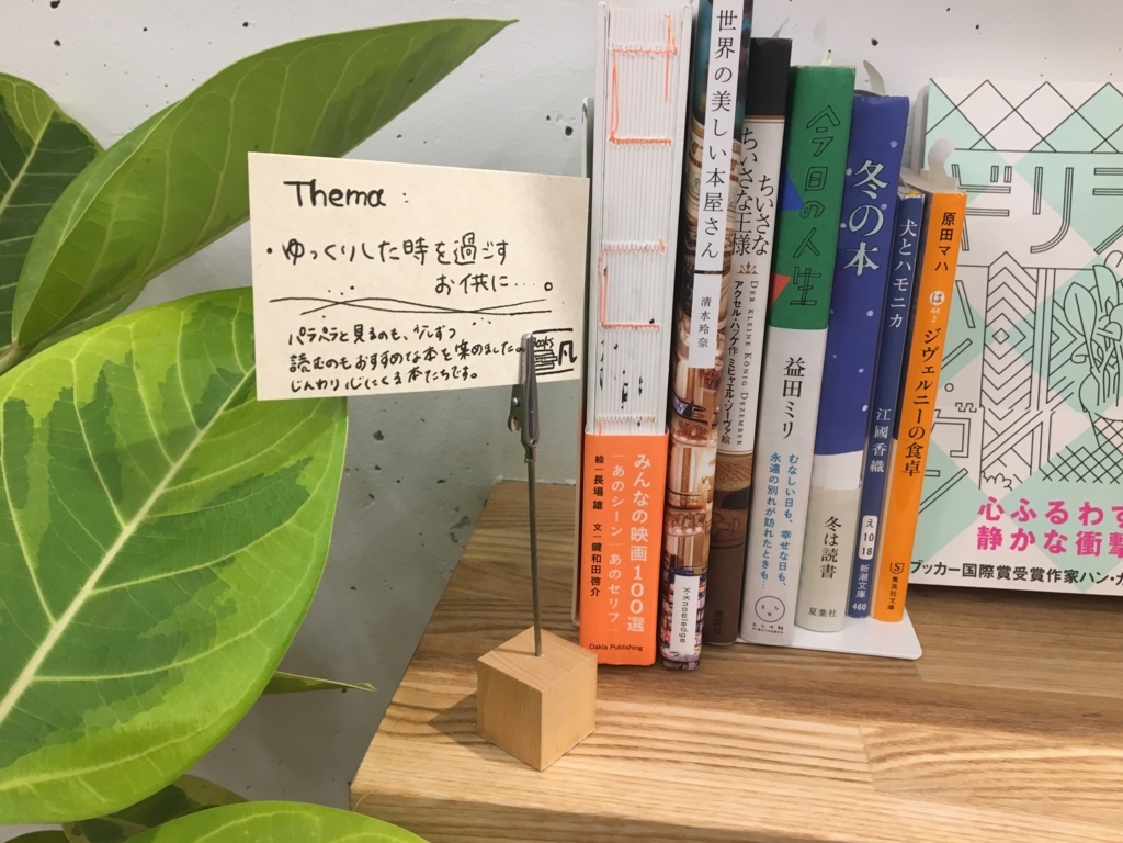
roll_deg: -1.1
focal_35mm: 29
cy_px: 422
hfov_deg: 61.7
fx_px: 941
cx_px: 562
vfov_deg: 48.2
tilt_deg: -19.0
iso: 64
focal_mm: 4.15
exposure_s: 1/33
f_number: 2.2
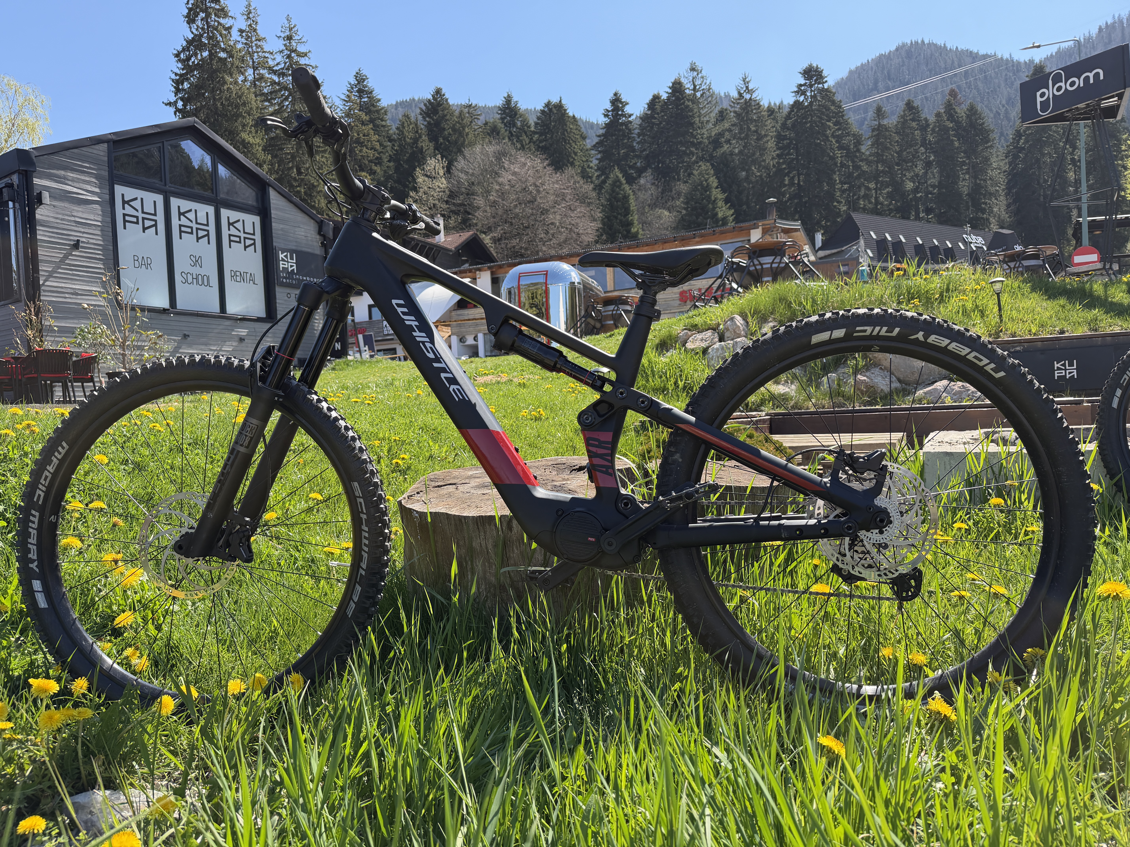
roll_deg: +4.9
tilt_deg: -1.6
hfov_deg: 71.6
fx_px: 783
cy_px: 424
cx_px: 565
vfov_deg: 56.8
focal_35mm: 24
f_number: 1.78
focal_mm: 6.76
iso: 100
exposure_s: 1/2053
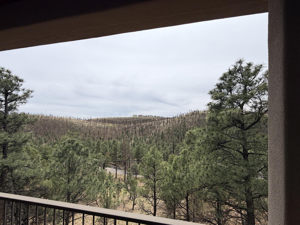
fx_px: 139
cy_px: 124
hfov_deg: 94.4
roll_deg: +0.0
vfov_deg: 77.9
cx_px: 143
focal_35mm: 16
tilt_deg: +0.1
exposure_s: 1/1656
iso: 20
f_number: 2.2
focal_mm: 2.22
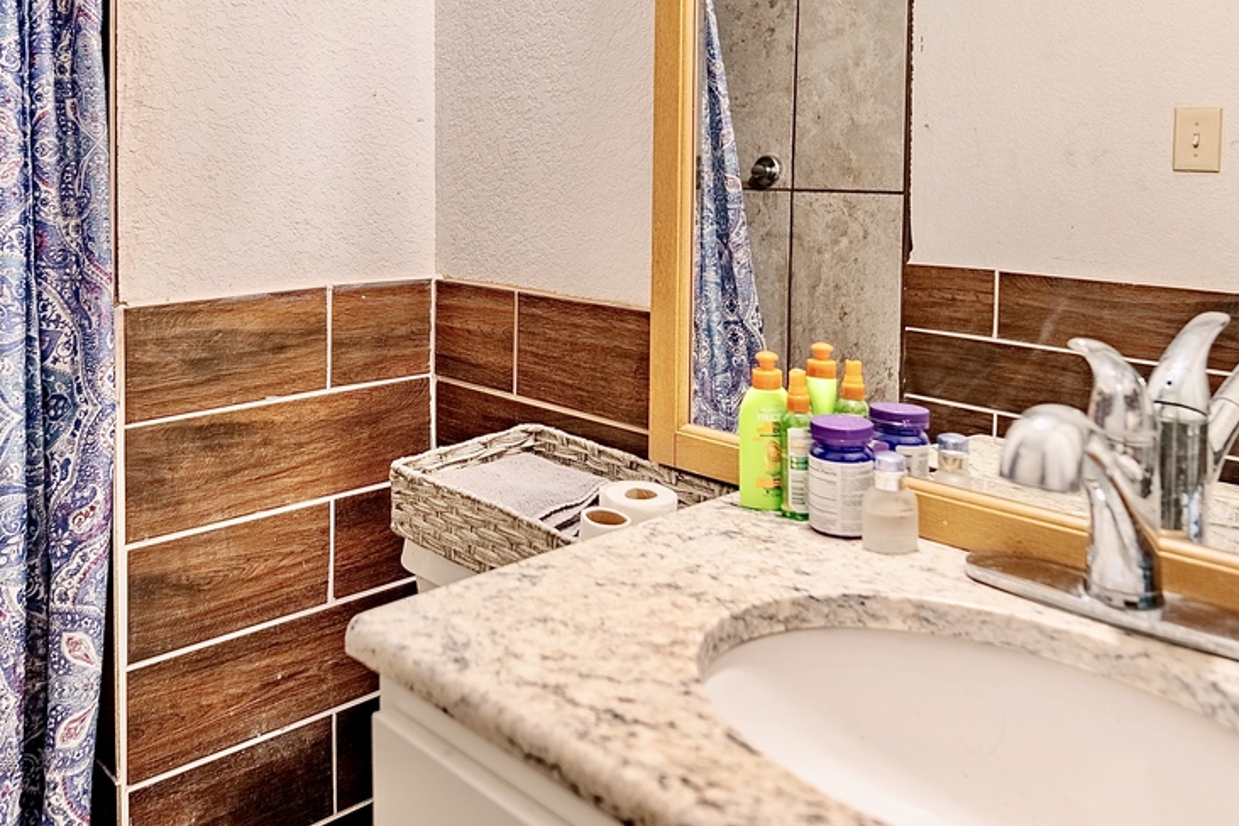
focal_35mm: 31
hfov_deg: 59.4
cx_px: 450
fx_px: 1067
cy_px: 169
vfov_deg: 40.6
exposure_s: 1/800
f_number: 1.8
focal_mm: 14
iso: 250
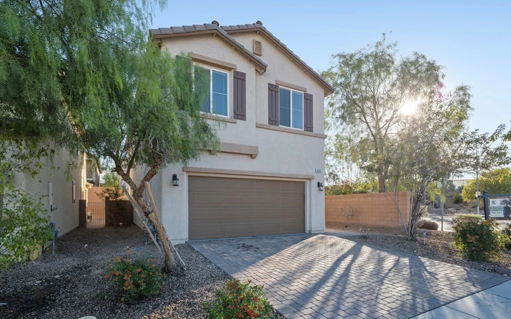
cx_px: 248
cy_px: 176
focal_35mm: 17
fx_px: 240
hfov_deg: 93.6
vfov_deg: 67.2
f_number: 9
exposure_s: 1/25
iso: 100
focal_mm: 16.2
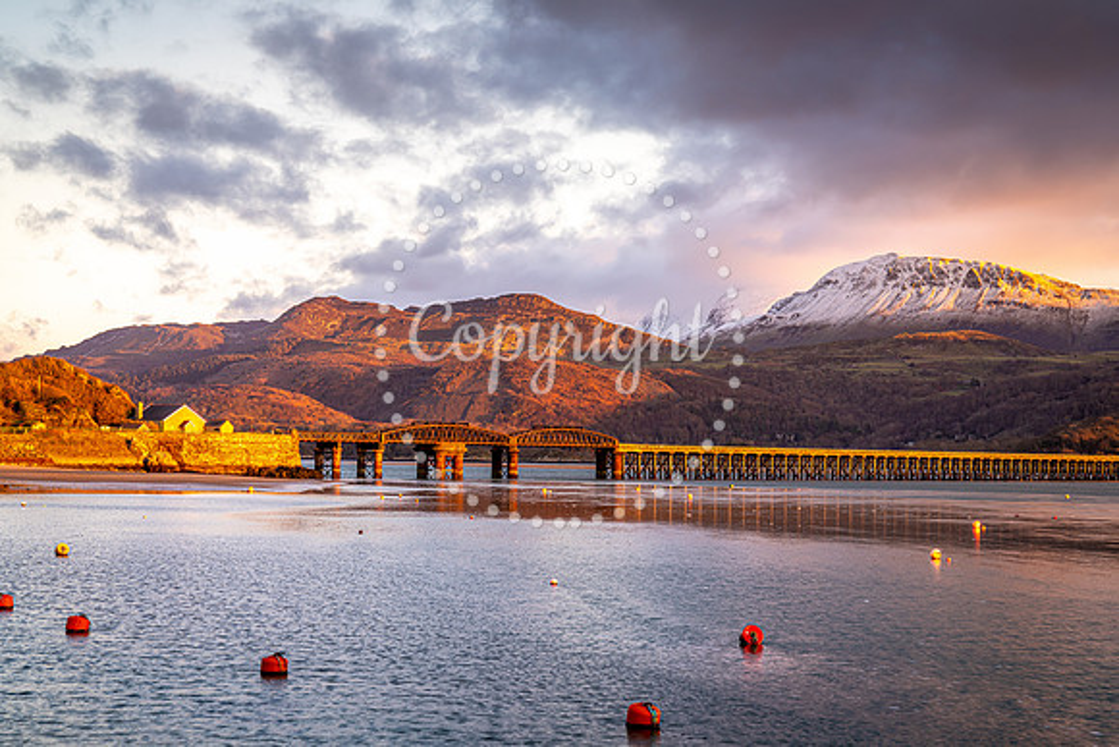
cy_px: 374
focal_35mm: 65
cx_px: 560
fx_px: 2021
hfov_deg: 31.0
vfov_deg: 20.9
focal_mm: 65
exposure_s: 1/1.67
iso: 64
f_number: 16
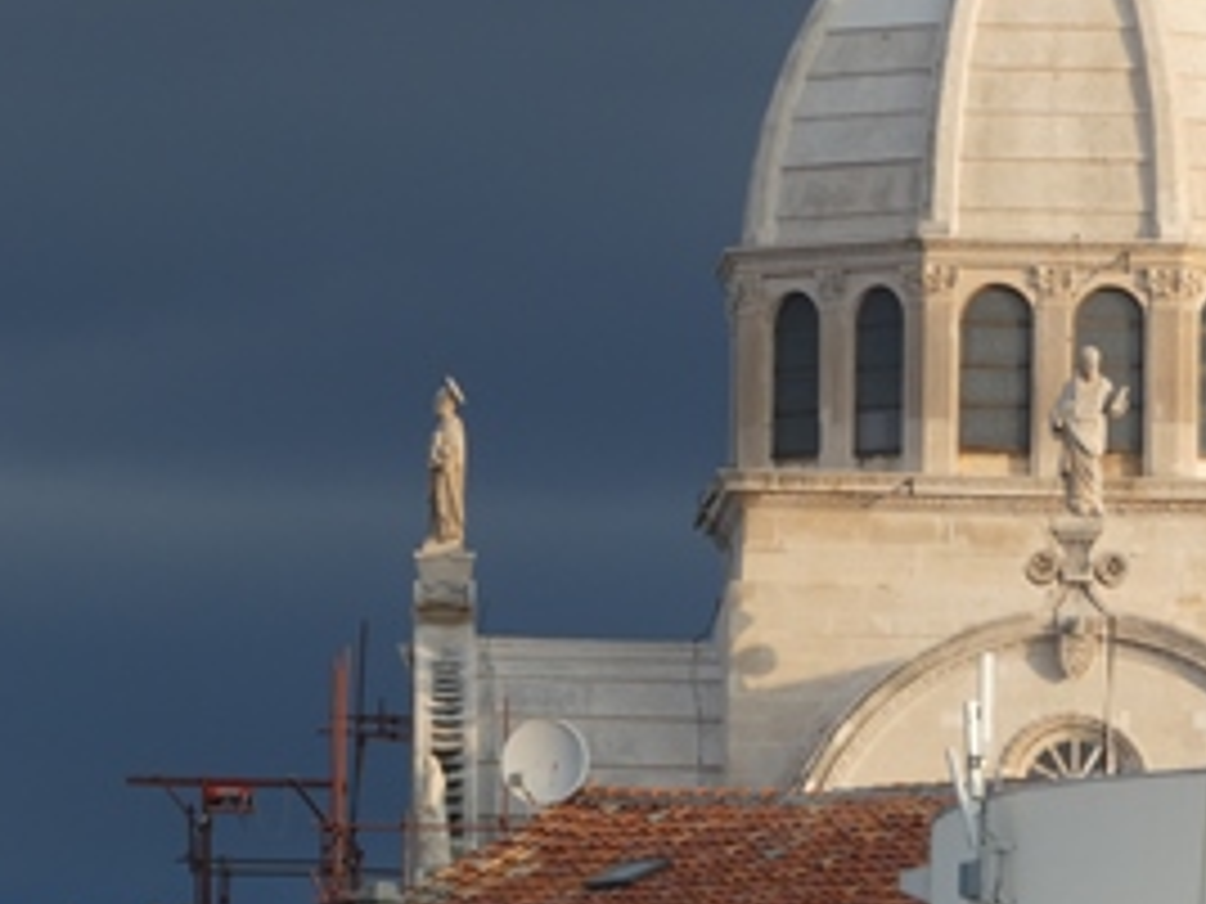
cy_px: 274
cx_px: 958
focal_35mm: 720
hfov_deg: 2.8
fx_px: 25084
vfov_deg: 2.1
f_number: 6
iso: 80
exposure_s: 1/125
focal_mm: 77.3
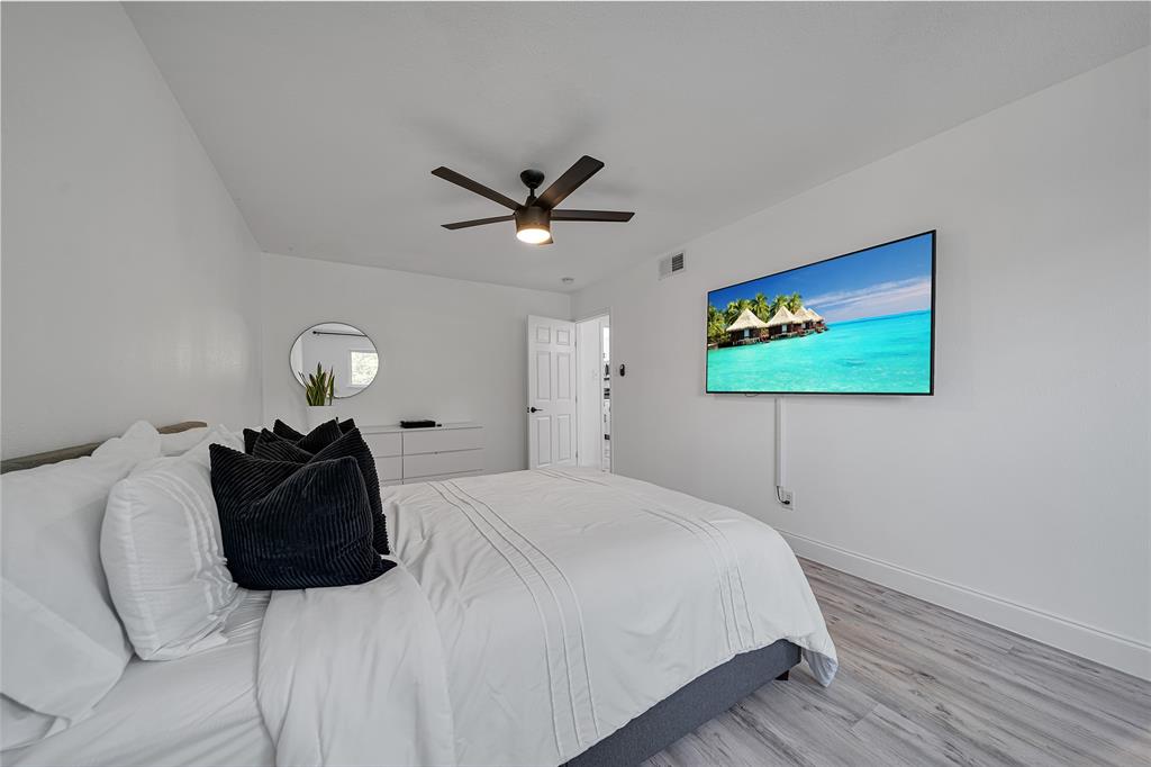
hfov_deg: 112.6
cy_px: 384
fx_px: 384
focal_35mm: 12
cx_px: 576
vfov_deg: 90.0
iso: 50
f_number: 6.3
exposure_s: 1.6
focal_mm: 12
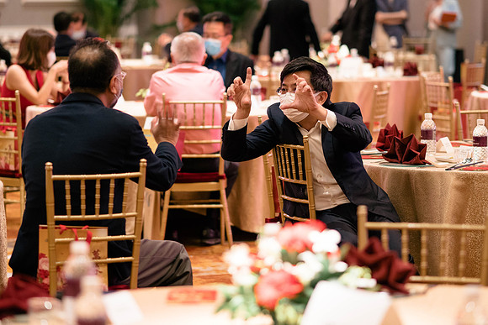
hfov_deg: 12.7
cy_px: 162
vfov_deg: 8.5
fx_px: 2186
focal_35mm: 161
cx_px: 244
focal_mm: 75
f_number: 1.8
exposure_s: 1/100
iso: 1000
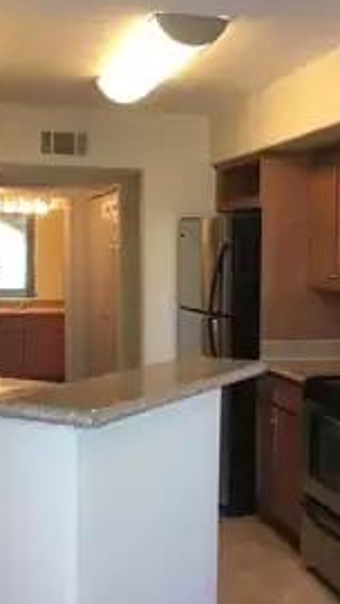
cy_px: 304
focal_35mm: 50
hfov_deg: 24.0
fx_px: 801
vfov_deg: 41.3
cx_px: 163
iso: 50
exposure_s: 1/30
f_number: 2.4
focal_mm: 3.3
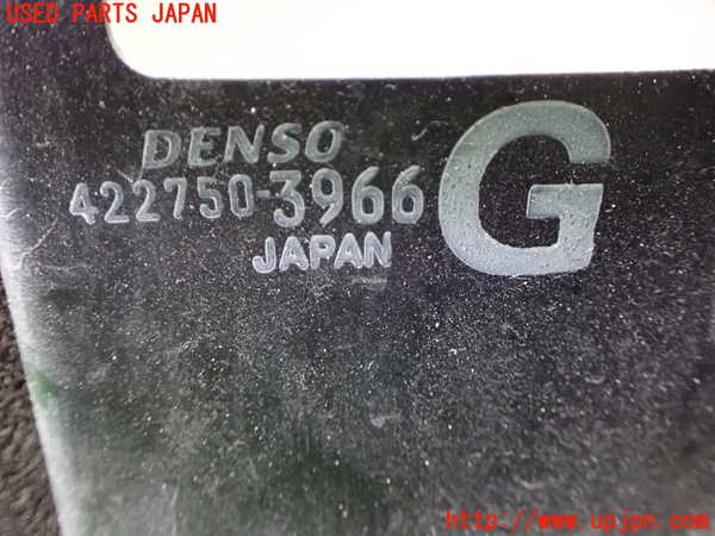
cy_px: 268
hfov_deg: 51.4
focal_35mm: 36
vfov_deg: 39.7
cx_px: 358
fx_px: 744
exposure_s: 1/15
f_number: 2.5
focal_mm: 6.37
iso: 1600
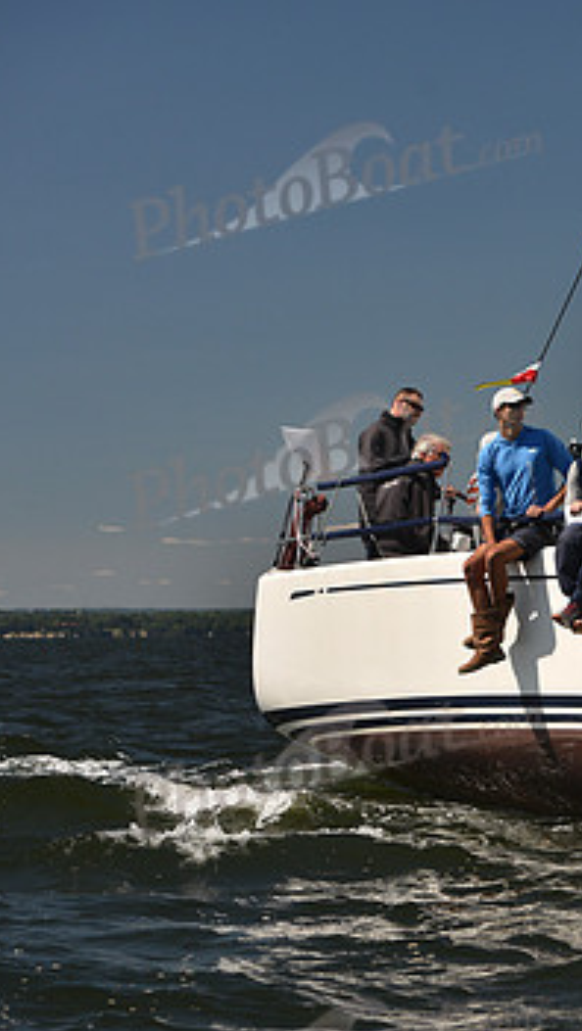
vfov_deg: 15.9
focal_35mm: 135
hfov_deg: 8.9
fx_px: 3696
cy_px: 565
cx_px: 697
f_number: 5
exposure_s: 1/1000
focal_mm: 78
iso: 250
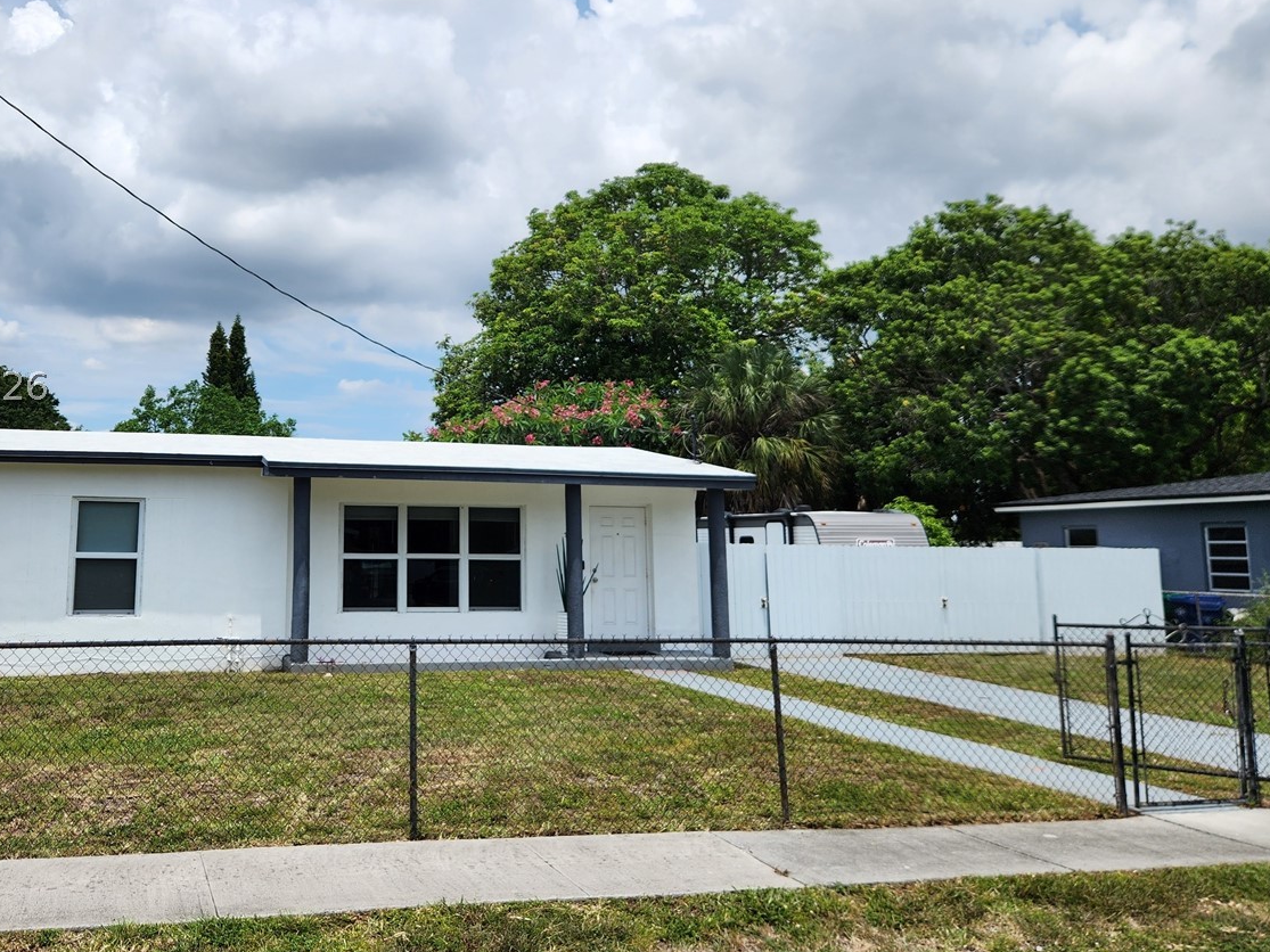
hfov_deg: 54.0
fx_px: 1211
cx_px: 398
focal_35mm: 33
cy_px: 386
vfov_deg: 42.8
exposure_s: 1/3483
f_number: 1.8
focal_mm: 5.4
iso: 20
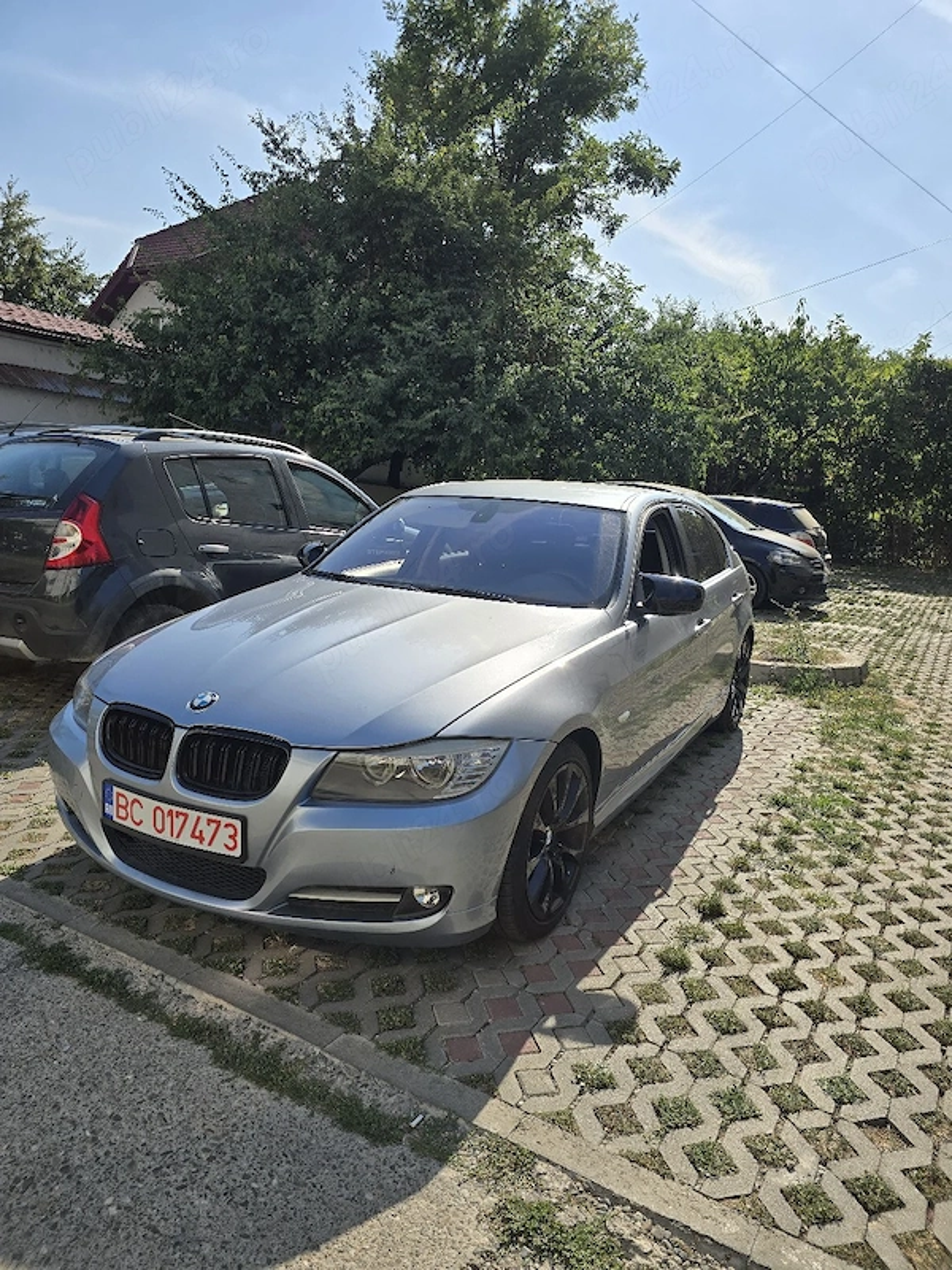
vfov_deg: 73.9
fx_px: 843
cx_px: 476
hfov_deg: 58.9
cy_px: 635
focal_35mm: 23
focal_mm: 6.3
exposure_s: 1/1111
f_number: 1.7
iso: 12
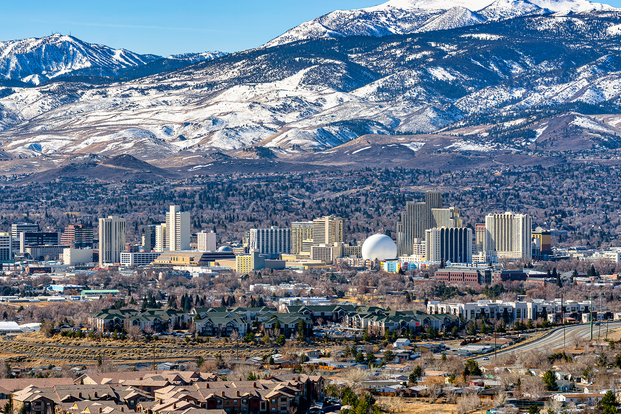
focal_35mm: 162
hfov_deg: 12.7
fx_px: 2794
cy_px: 224
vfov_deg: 8.5
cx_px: 265
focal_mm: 135
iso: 100
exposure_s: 1/500
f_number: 7.1
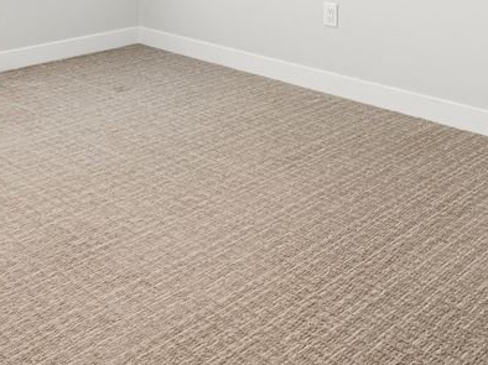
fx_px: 704
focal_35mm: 50
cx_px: 85
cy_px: -129
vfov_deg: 24.7
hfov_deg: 36.7
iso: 400
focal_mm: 16
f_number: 10
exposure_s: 1/10
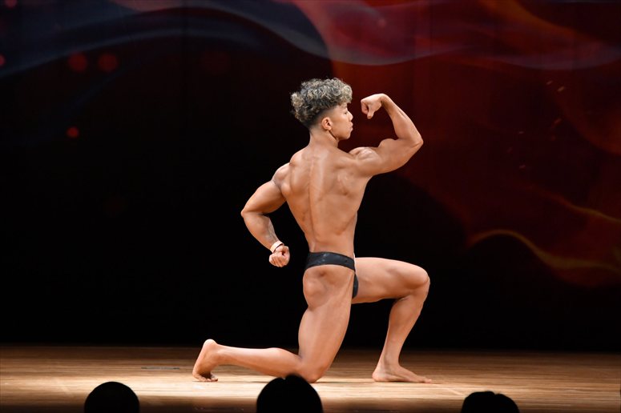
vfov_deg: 5.1
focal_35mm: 270
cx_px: 310
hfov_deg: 7.6
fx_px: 4655
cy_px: 206
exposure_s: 1/400
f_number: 5.6
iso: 4000
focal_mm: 180
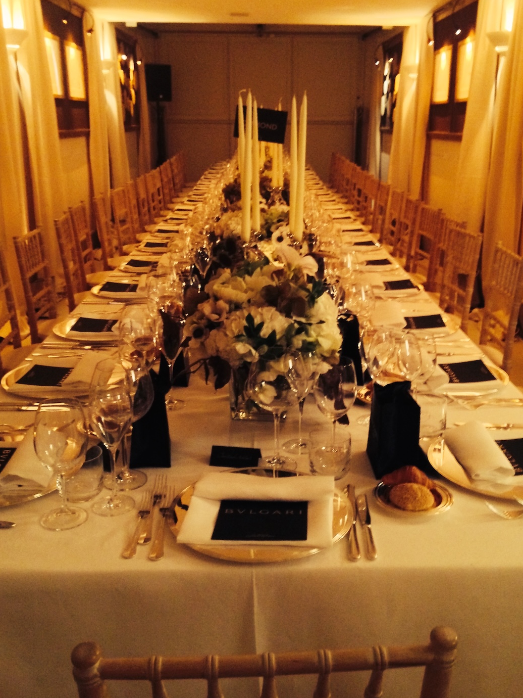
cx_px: 284
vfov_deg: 47.8
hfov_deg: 36.8
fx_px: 786
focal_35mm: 39
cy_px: 309
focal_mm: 4.12
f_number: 2.4
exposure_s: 1/15
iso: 500
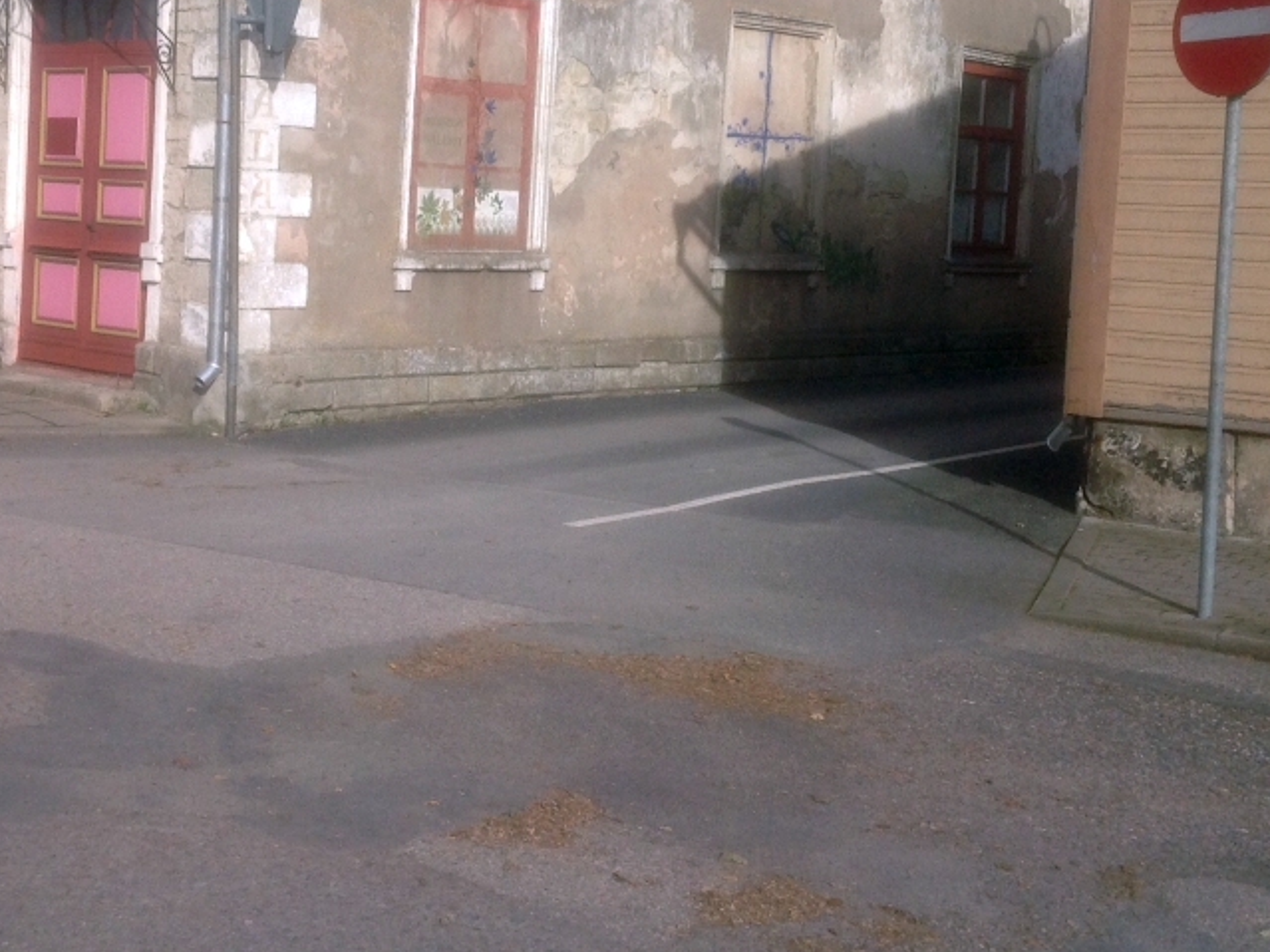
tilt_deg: -3.3
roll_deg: -2.5
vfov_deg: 25.9
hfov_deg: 34.3
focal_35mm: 56
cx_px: 541
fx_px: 2054
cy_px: 277
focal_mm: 4.28
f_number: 2.4
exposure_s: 1/1513
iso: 50
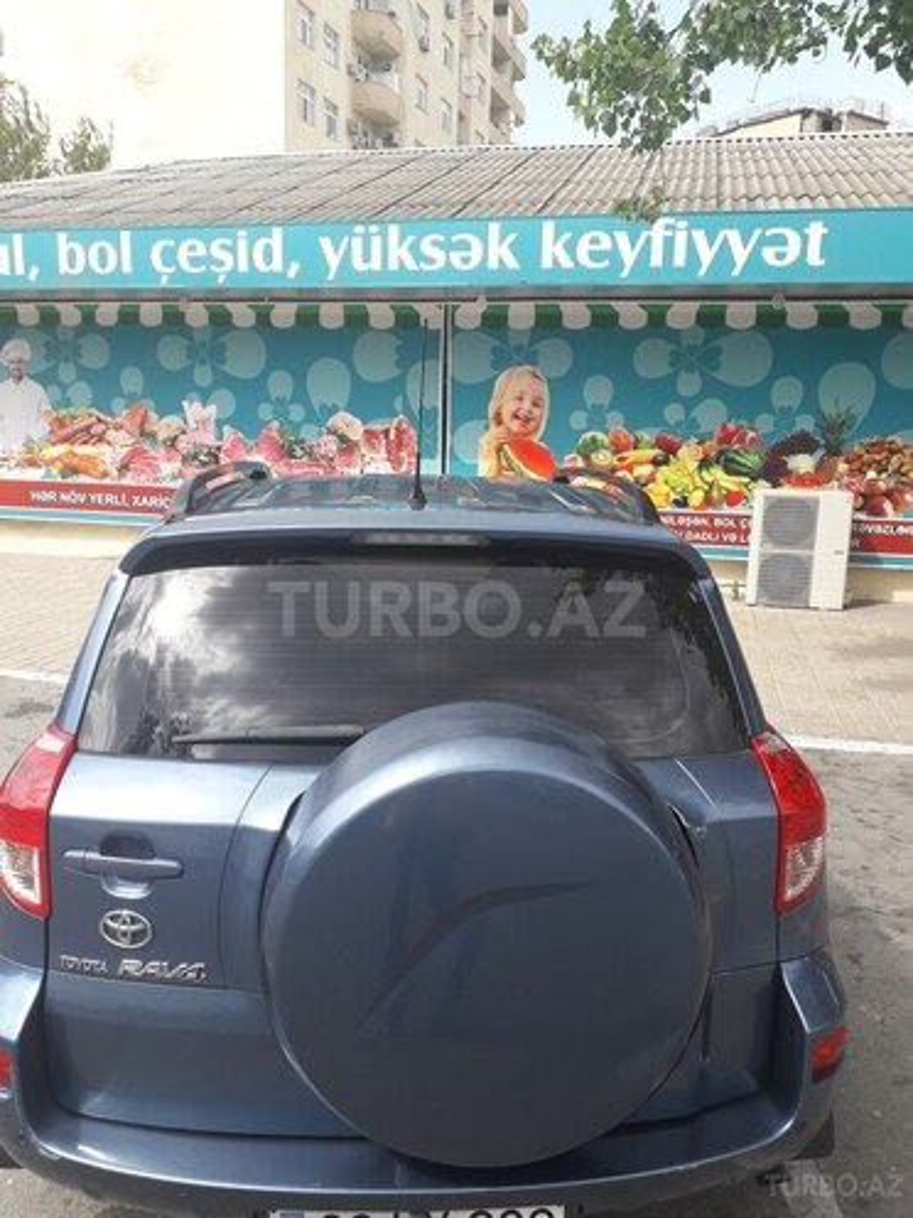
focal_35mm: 27
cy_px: 609
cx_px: 456
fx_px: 950
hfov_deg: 51.4
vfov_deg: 65.3
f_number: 1.9
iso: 40
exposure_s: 1/612
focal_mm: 3.6
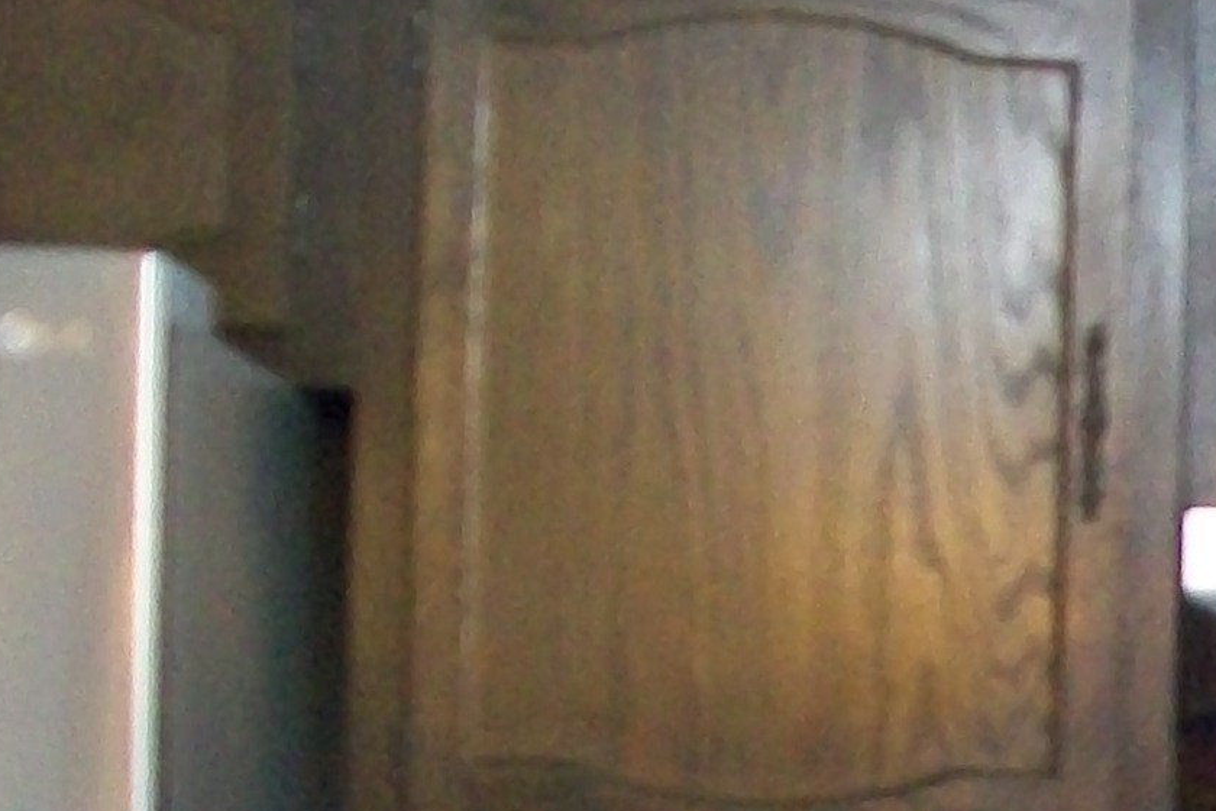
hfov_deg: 13.8
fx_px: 4627
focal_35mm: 137
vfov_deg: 9.8
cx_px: 1973
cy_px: 1167
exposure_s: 1/8
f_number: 2.7
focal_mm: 6
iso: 200
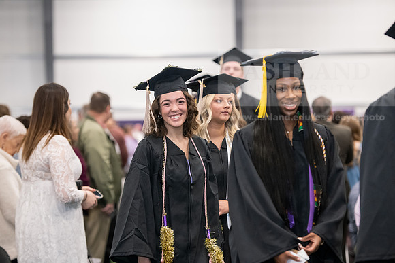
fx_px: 1372
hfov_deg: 16.4
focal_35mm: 125
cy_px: 132
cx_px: 198
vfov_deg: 11.0
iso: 3200
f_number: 3.2
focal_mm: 125
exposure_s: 1/200
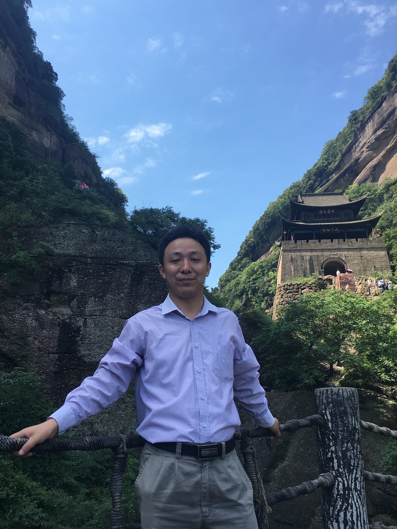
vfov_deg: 61.6
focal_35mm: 29
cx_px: 198
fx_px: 443
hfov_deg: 48.3
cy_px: 264
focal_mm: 4.15
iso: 25
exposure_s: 1/680
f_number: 2.2
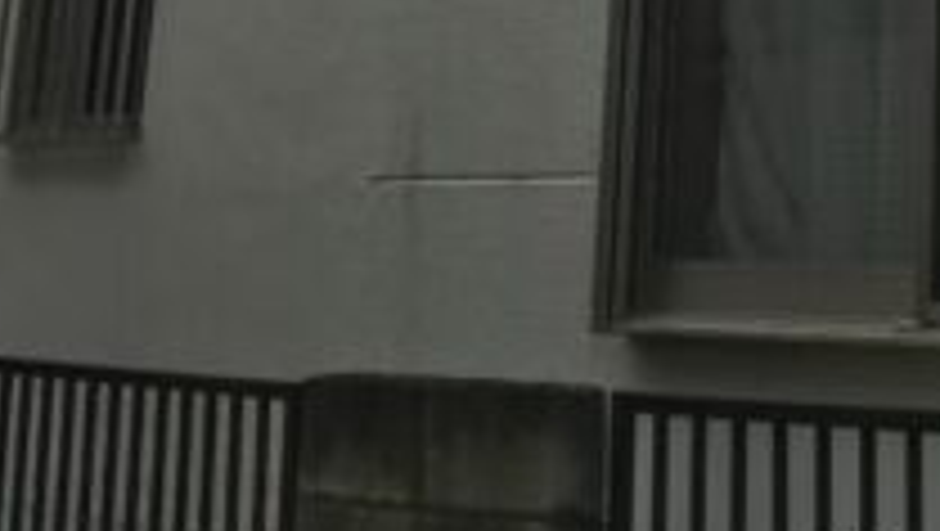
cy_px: -666
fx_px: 2794
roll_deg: -1.5
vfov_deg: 9.8
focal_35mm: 112
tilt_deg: +18.2
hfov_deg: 18.6
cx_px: 936
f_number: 1.8
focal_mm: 3.99
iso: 20
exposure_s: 1/3425
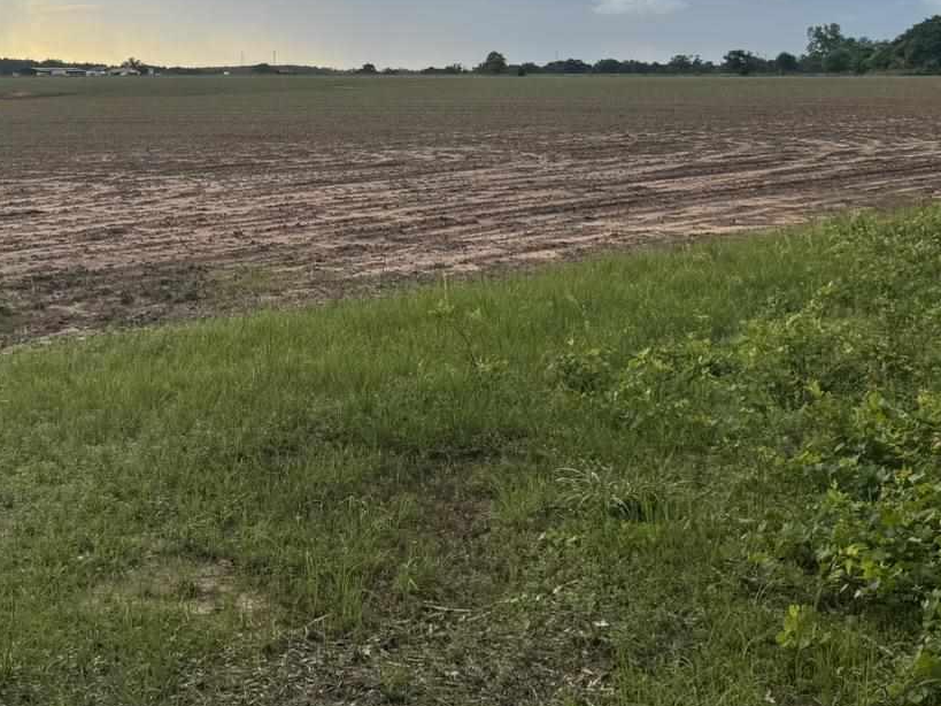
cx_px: 362
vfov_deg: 23.5
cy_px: 23
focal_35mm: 60
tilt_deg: +2.4
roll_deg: +0.9
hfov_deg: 32.1
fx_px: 1631
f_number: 1.78
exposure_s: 1/1597
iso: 80
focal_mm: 6.76
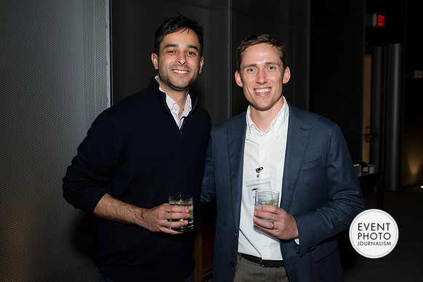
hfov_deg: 50.7
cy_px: 141
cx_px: 212
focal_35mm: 38
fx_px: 447
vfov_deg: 35.1
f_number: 5.6
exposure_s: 1/125
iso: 1250
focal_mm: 38
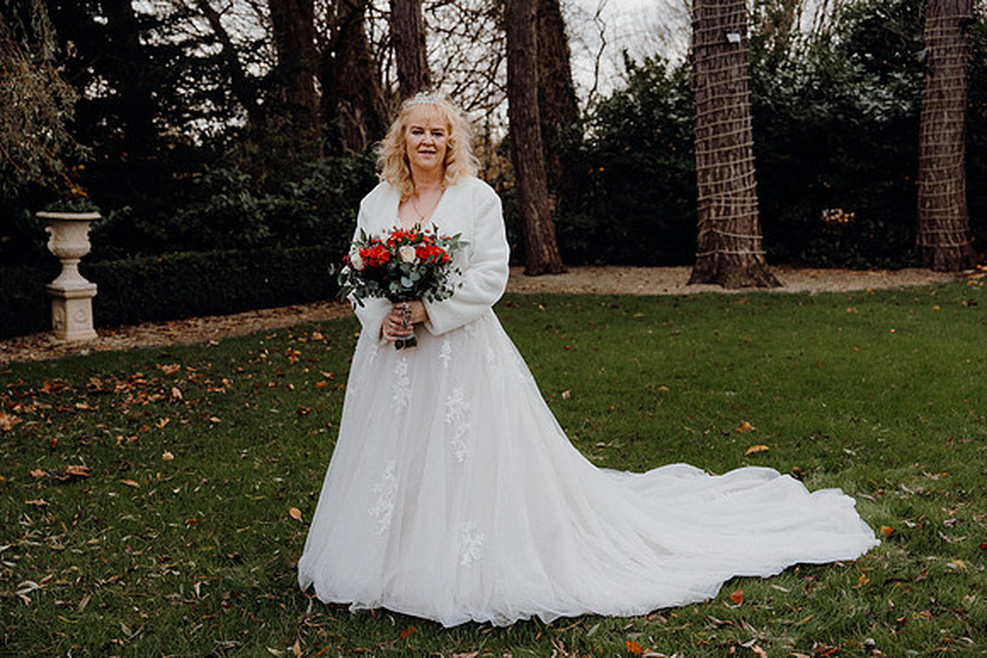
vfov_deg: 33.4
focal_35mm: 40
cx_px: 494
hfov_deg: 48.4
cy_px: 329
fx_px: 1097
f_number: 3.5
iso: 1250
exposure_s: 1/250
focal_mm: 40
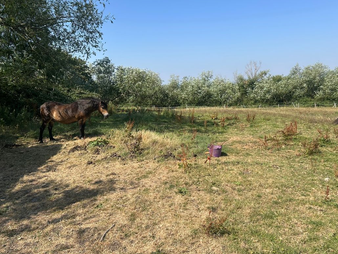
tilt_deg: -5.7
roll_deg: +3.9
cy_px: 118
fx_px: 273
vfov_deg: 49.7
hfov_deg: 63.4
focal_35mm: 28
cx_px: 172
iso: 50
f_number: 1.5
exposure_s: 1/3571
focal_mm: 5.7
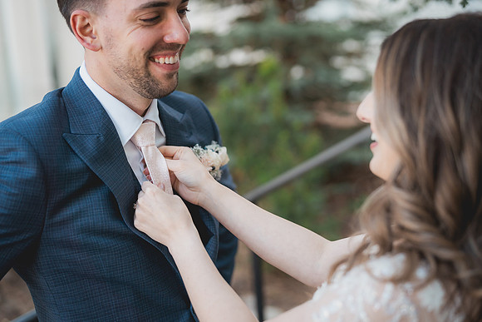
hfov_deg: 37.8
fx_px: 704
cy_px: 161
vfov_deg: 25.7
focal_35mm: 53
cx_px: 241
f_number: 1.8
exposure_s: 1/800
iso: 400
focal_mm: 50
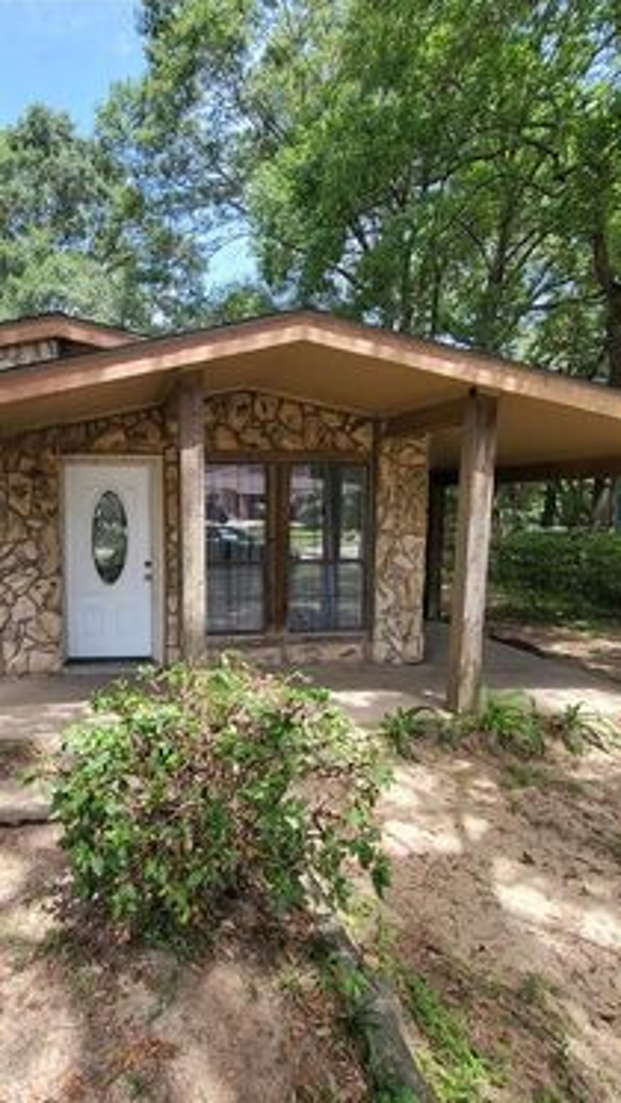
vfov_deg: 89.6
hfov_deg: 56.1
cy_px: 552
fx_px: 556
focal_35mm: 19
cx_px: 172
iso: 32
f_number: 2.2
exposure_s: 1/204
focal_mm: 1.74
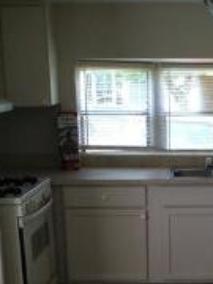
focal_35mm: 78
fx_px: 640
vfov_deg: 24.6
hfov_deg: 18.4
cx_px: 213
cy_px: 224
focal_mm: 3.85
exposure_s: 1/60
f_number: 2.8
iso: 100
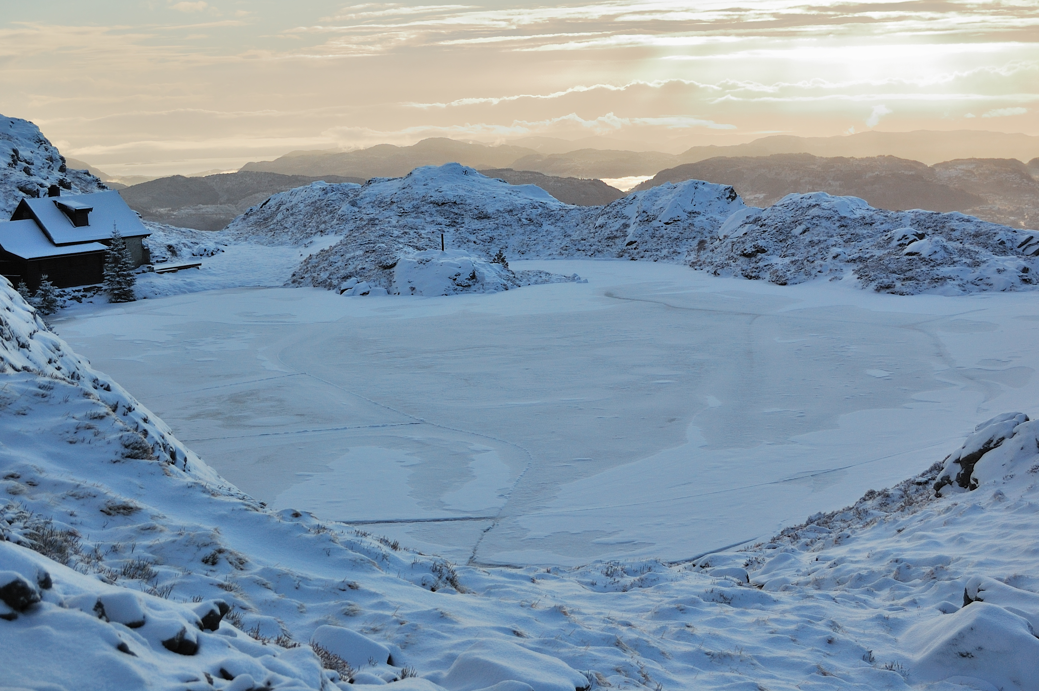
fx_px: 1788
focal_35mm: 62
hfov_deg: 32.4
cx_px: 520
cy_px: 329
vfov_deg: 21.9
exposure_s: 1/250
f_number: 6.3
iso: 200
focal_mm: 38
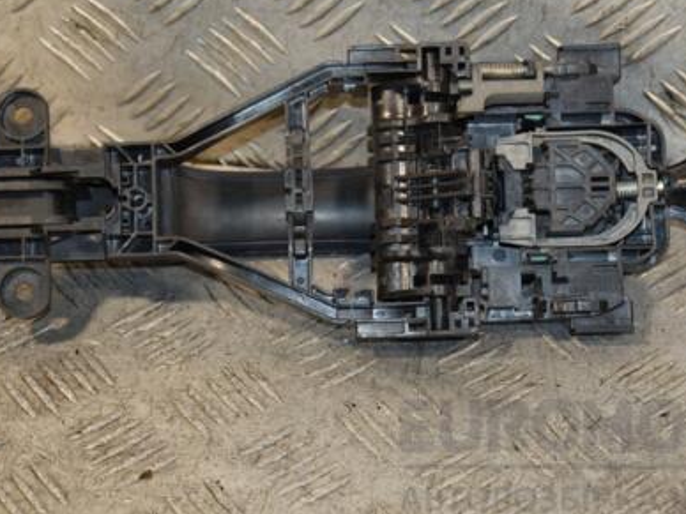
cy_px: 191
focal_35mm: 116
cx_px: 366
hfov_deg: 17.0
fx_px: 2299
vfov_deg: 12.8
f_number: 5
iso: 800
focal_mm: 52
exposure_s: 1/160
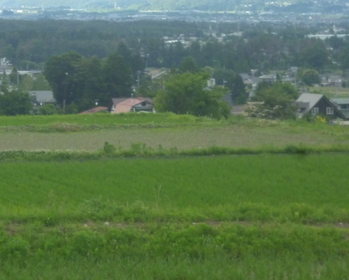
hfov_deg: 8.5
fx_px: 2346
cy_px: 153
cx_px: 13
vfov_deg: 6.8
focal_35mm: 227
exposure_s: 1/125
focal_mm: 20
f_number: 6.5
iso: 320
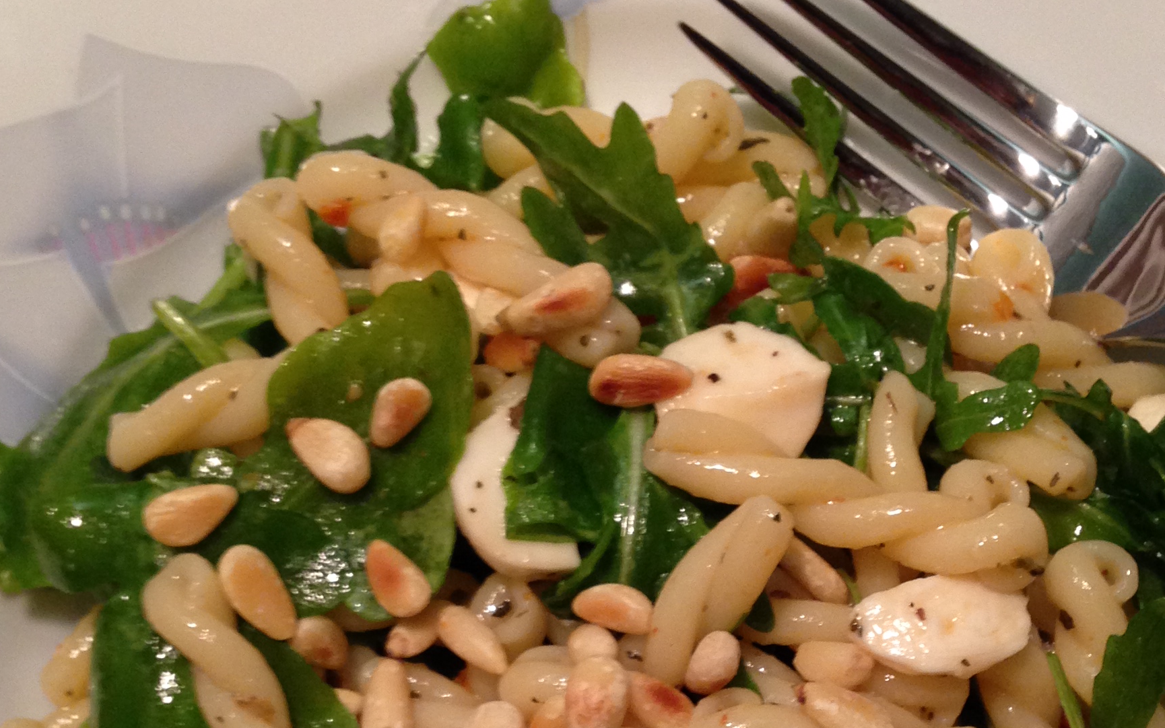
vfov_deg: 19.3
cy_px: 689
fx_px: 2095
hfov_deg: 31.1
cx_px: 632
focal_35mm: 66
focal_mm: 4.12
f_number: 2.4
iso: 160
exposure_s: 1/20
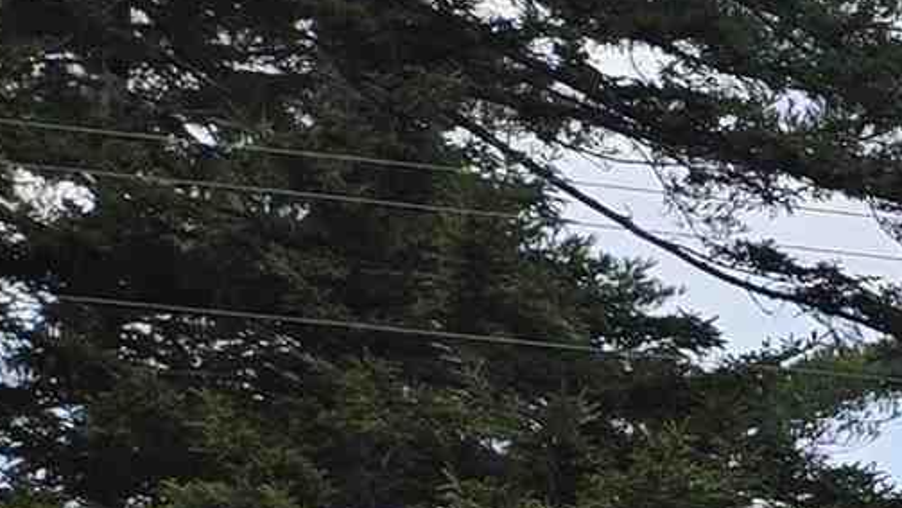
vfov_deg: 7.3
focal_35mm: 153
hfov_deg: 10.3
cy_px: 1309
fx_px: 3660
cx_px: 2670
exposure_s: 1/344
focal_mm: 5.4
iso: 25
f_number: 1.8
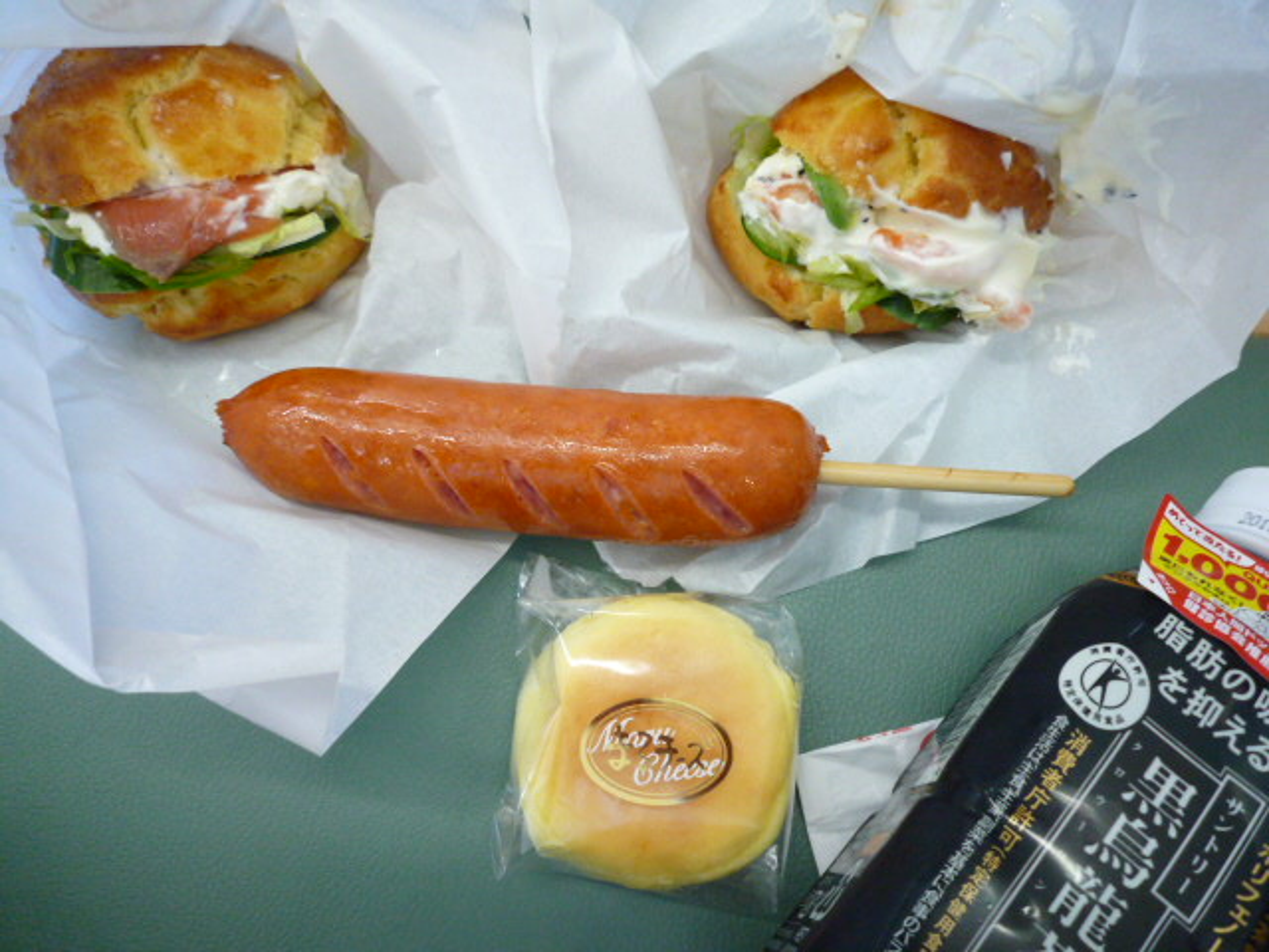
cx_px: 634
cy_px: 476
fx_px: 916
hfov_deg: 69.4
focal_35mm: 25
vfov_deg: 54.9
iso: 320
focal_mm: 4.4
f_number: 2.8
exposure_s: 1/30
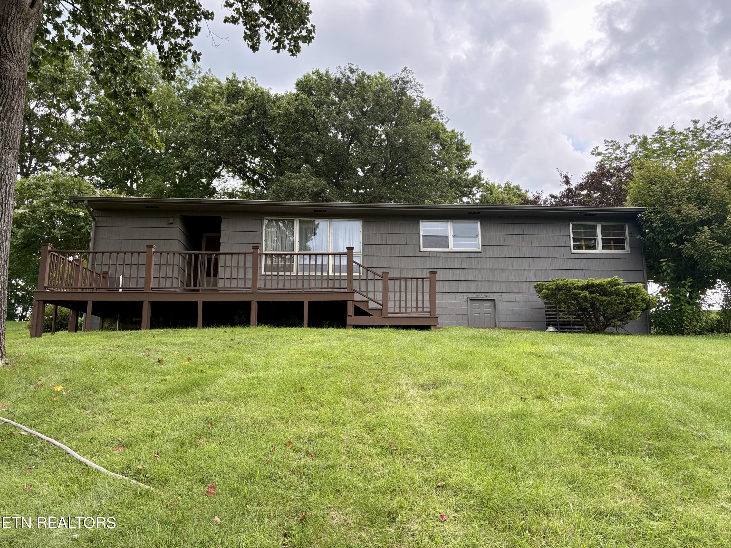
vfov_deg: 53.1
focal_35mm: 26
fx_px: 549
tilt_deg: +10.1
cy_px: 274
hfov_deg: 67.3
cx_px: 366
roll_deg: +1.3
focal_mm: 5.96
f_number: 1.6
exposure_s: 1/375
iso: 64
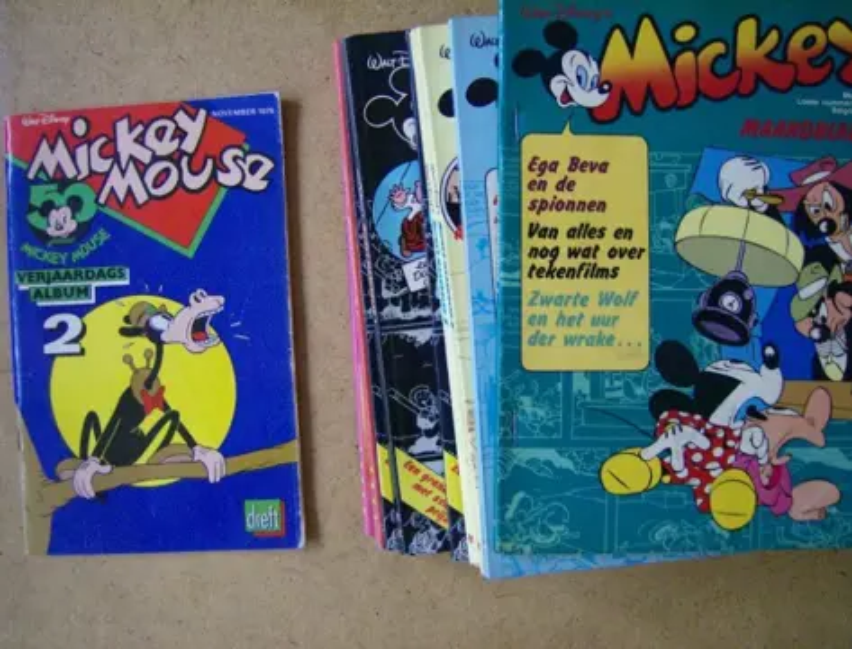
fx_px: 891
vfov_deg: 40.0
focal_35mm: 36
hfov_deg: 51.1
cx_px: 426
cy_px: 324
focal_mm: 6
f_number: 2.8
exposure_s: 1/54.2
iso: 200
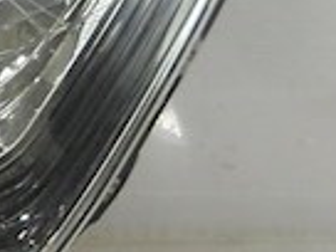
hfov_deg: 9.3
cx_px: -420
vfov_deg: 7.7
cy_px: 59
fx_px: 1873
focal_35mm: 193
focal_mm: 6.72
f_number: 3.1
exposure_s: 1/50
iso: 80
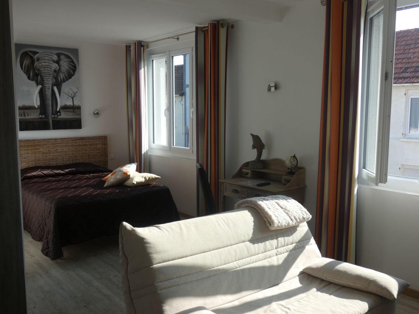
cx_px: 210
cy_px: 157
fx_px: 399
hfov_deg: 55.4
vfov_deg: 42.9
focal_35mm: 33
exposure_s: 1/250
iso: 80
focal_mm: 6
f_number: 3.4
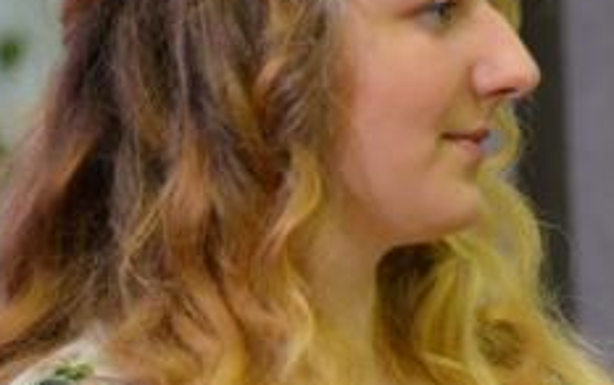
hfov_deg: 2.7
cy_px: 409
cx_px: 407
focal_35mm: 785
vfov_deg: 1.7
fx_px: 13145
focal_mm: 240
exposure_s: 1/125
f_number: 5.3
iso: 2800
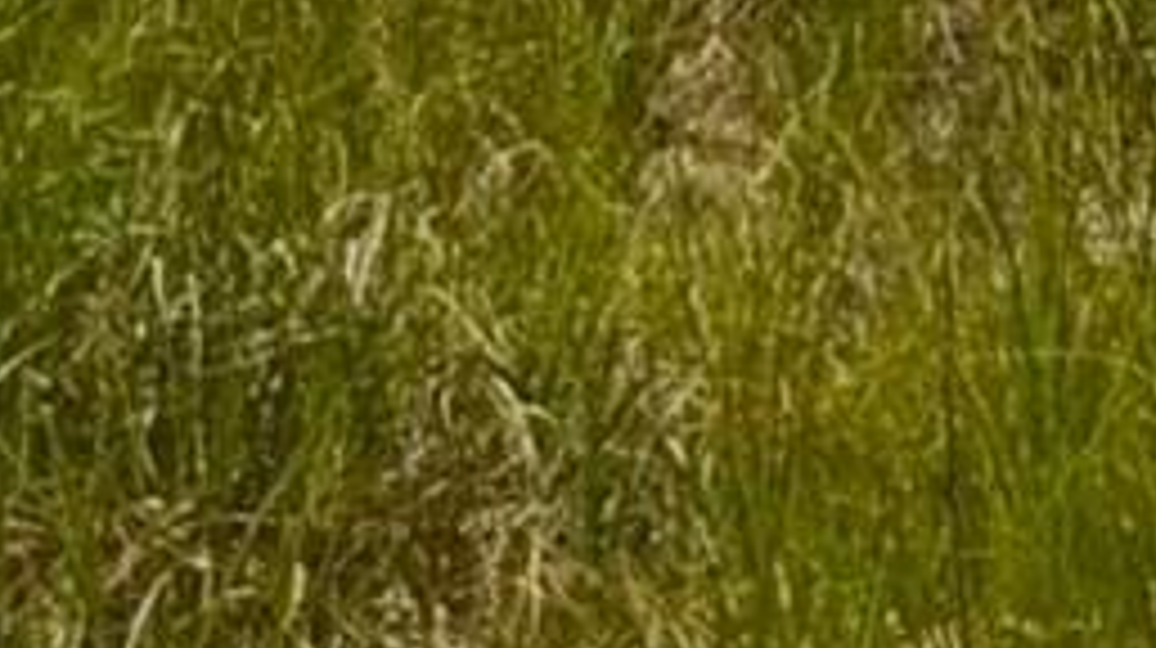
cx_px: 2433
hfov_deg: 11.6
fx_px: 4992
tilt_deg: +0.8
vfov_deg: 6.3
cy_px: -1814
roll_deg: -0.5
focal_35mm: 163
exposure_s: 1/7353
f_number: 1.78
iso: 80
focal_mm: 6.76
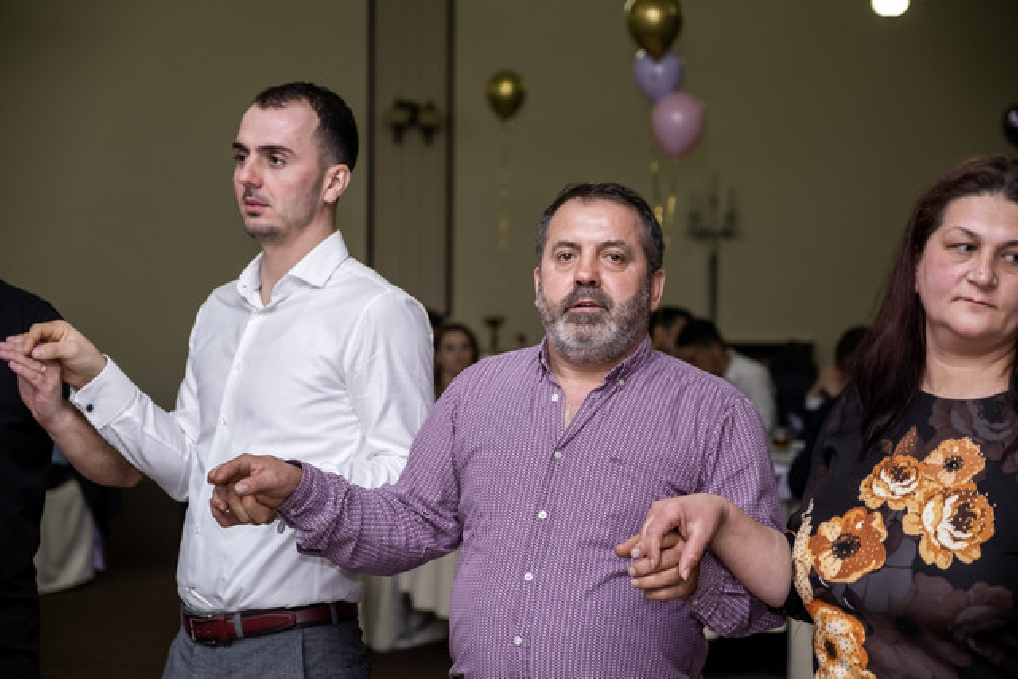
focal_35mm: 83
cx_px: 509
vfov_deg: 16.5
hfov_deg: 24.5
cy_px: 340
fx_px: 2347
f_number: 2.8
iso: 1000
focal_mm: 55
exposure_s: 1/160
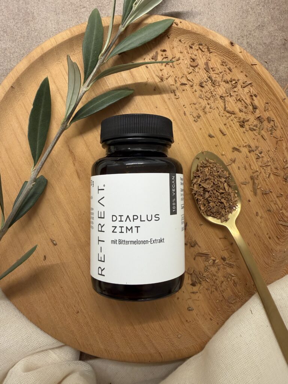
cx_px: 144
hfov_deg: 56.8
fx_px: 266
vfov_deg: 71.6
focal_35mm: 24
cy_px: 192
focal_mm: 2.22
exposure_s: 1/100
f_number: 2.2
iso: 250
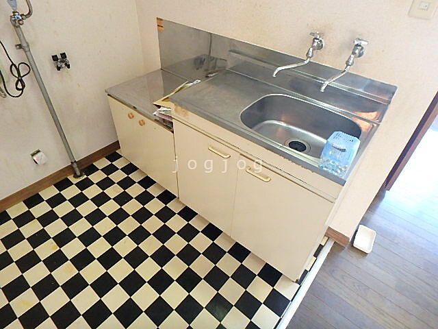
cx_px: 219
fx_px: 266
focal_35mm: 21
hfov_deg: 79.0
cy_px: 164
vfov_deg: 63.4
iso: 800
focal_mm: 3.7
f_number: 3.5
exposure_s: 1/30
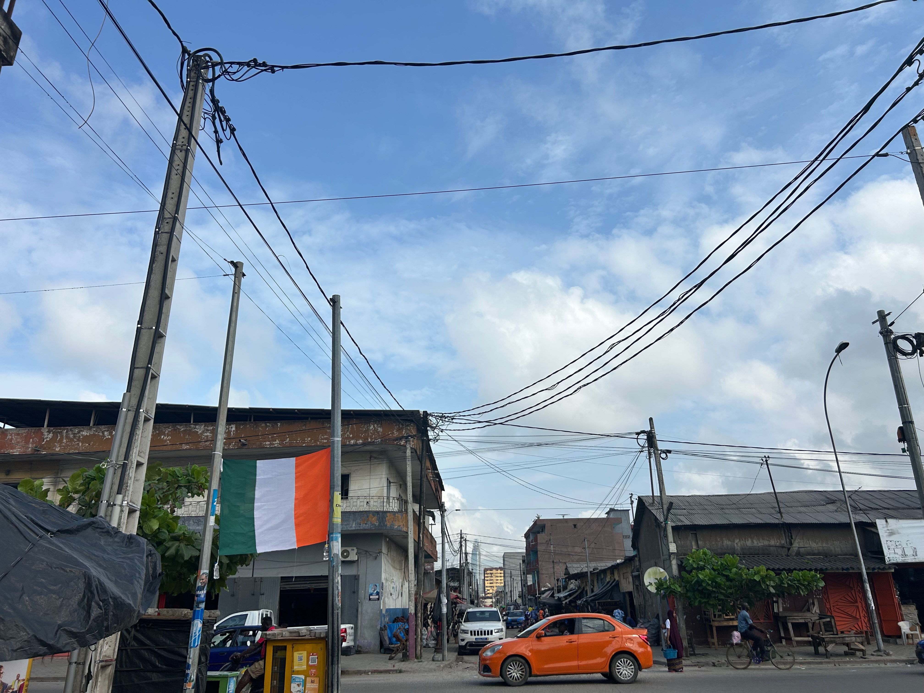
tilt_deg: +20.9
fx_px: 694
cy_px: 346
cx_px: 462
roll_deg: +1.7
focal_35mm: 26
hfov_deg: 67.3
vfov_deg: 53.1
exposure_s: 1/5882
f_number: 1.5
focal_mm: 5.7
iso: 50
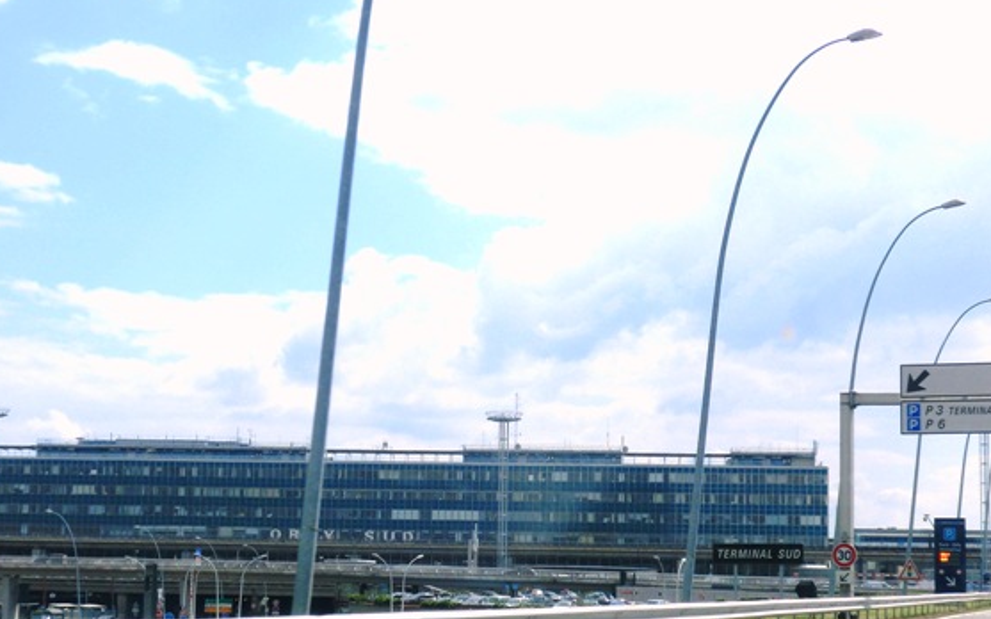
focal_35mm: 67
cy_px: 366
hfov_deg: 30.6
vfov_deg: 19.4
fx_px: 1809
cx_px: 432
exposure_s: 1/200
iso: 100
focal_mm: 7.9
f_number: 9.7
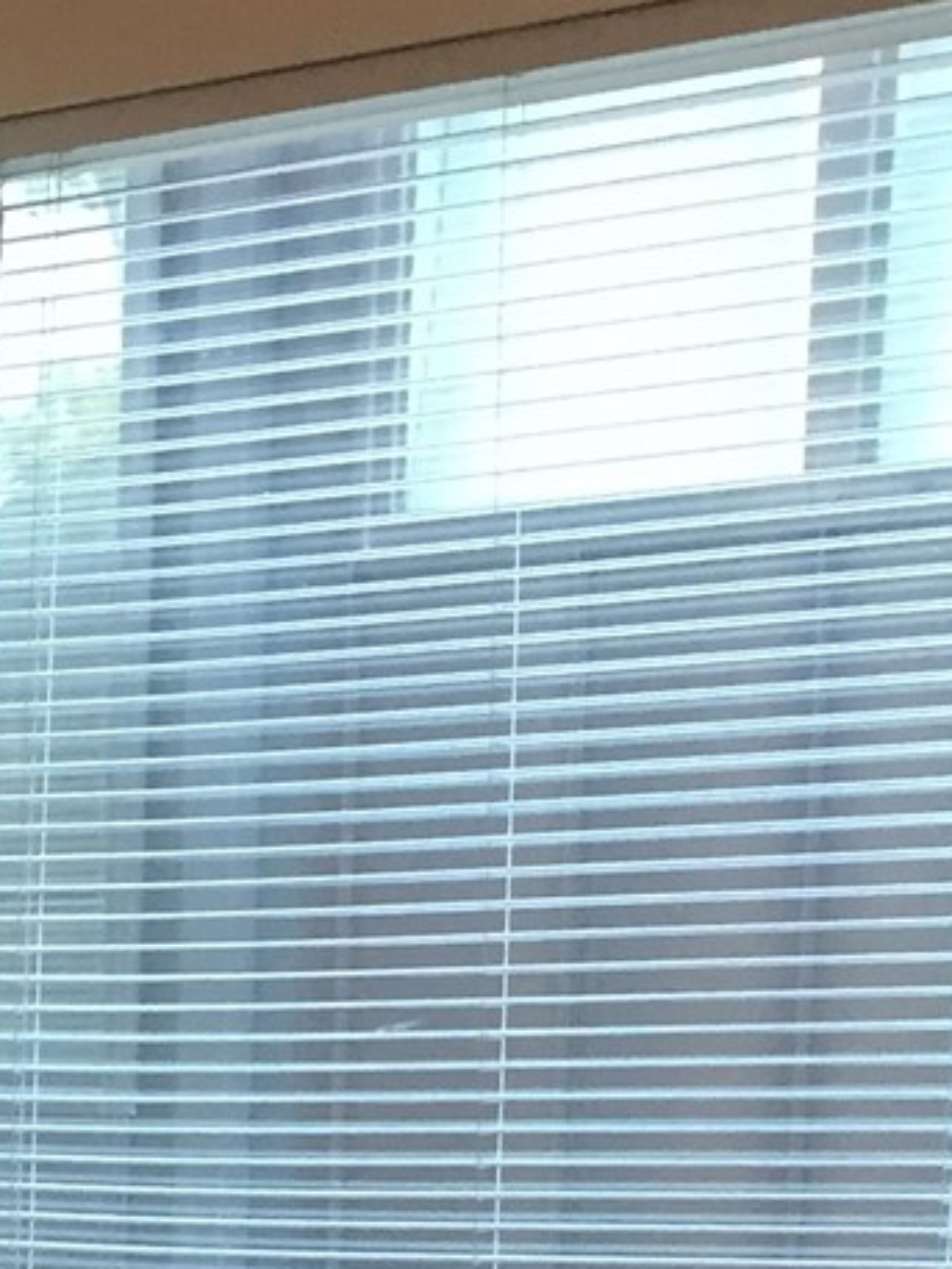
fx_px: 4765
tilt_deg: -10.6
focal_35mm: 130
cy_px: 1841
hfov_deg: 10.7
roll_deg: +0.6
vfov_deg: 14.3
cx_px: -772
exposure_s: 1/30
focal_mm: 4.15
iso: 50
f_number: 2.2
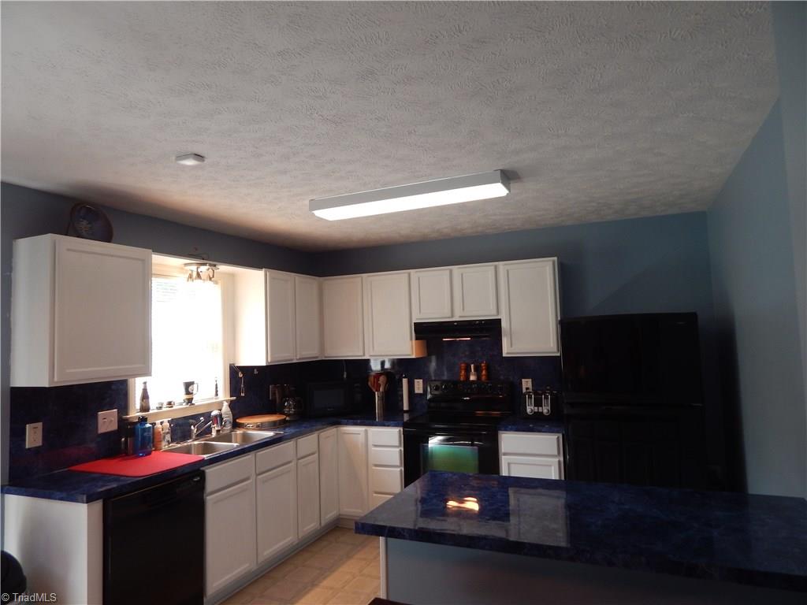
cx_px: 404
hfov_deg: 73.9
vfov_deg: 58.9
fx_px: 536
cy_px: 302
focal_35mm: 23
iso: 140
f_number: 3
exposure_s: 1/30
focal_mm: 4
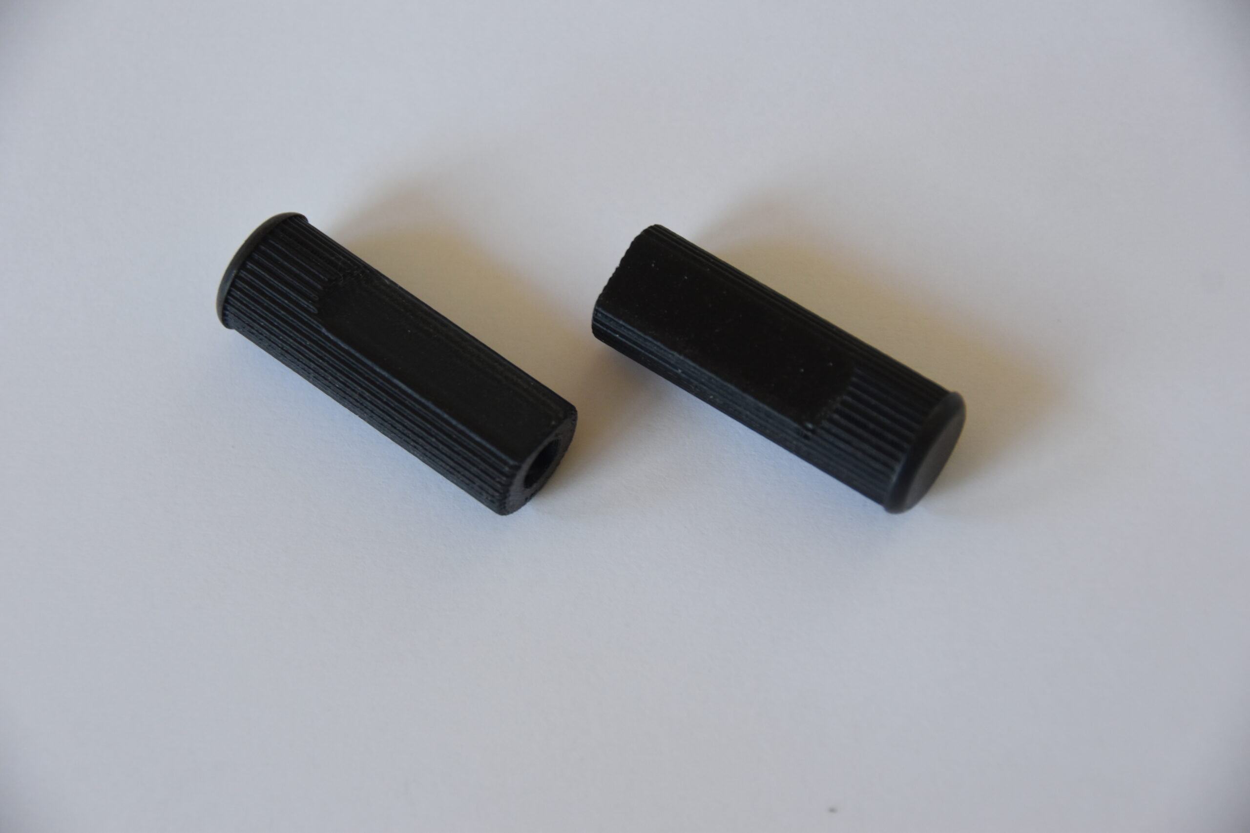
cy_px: 416
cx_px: 625
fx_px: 4687
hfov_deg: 15.2
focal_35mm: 135
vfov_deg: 10.2
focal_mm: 90
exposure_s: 1/60
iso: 720
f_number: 5.3
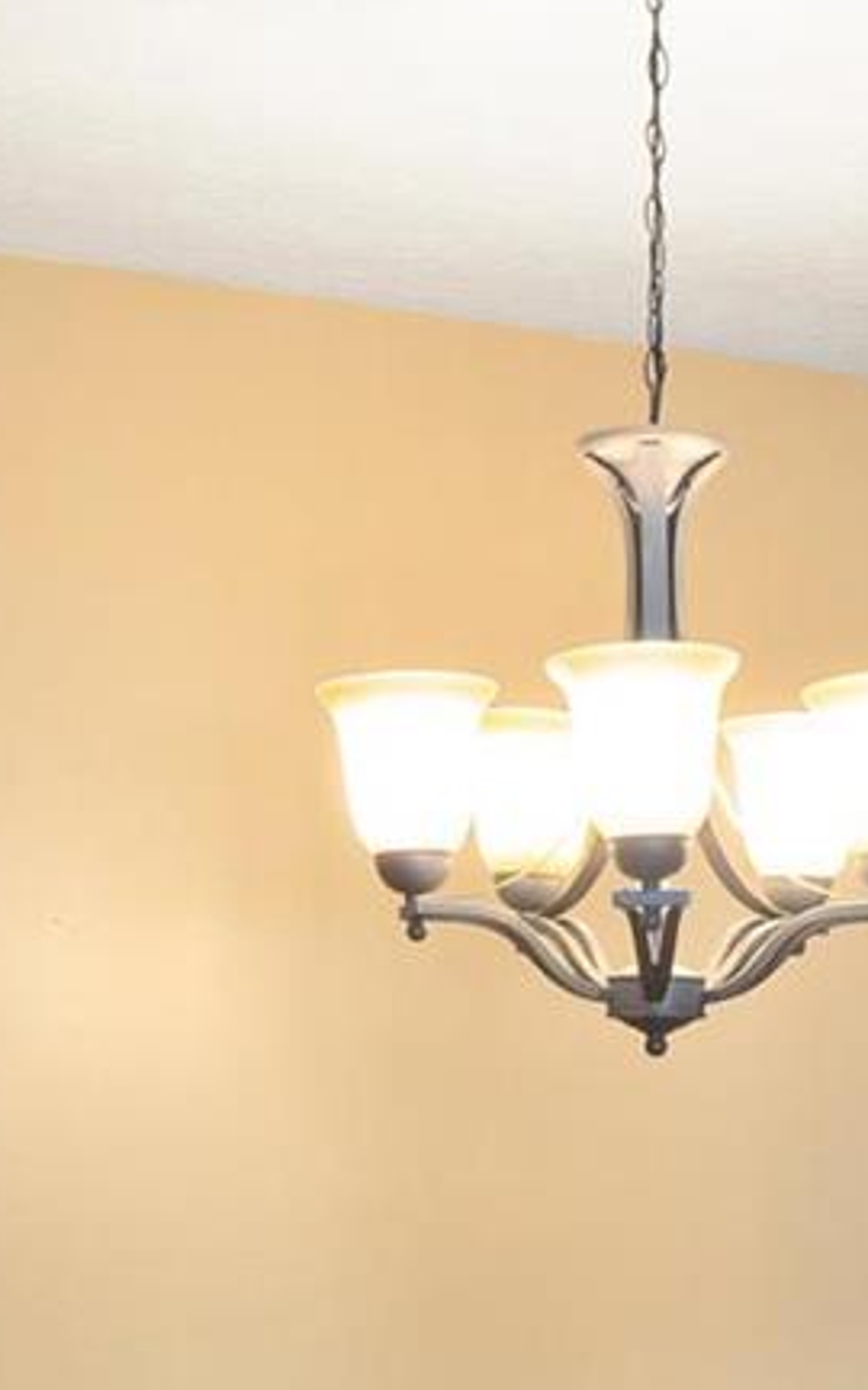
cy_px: 1213
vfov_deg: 29.1
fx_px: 2574
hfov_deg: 19.0
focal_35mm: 68
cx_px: 675
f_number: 8
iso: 400
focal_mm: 9
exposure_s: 1/2
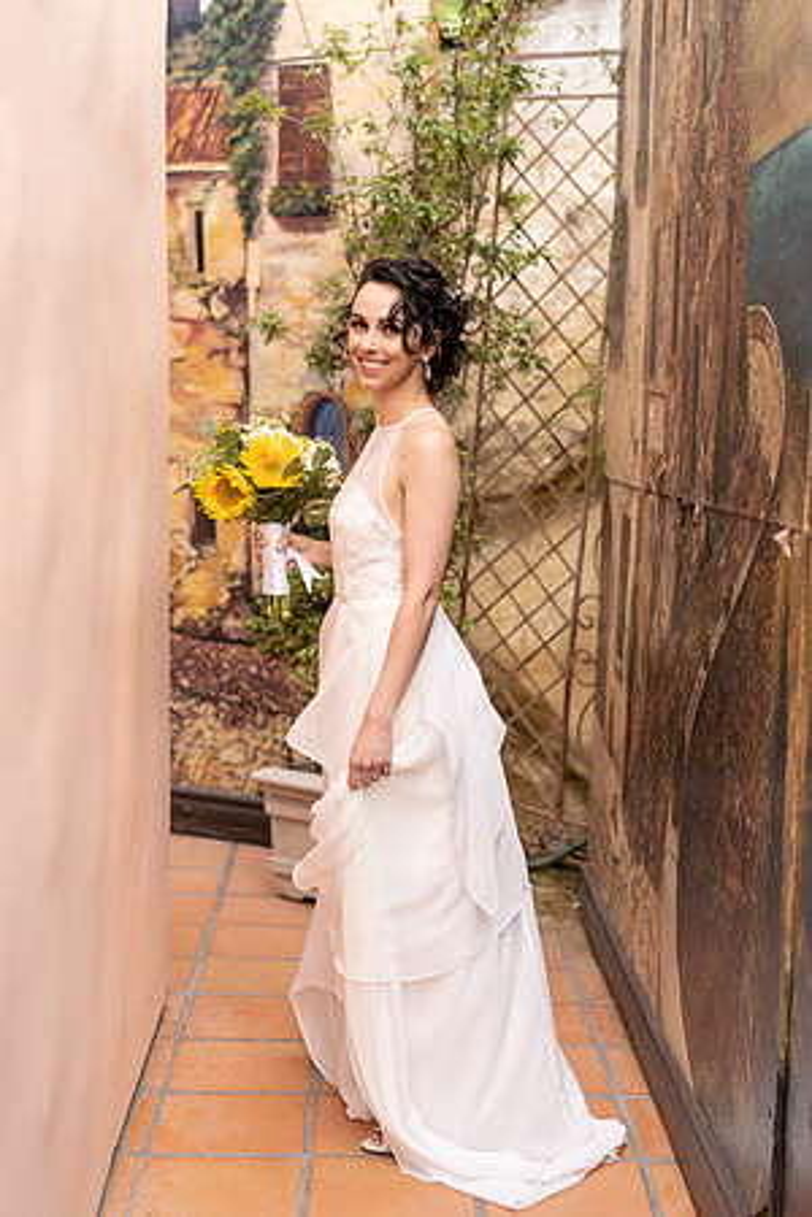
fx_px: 1861
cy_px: 608
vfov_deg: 36.2
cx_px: 406
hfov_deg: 24.6
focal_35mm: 55
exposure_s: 1/500
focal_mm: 55
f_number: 2.5
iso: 320
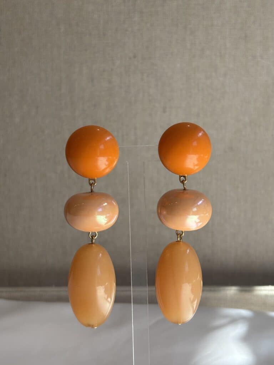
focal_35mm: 52
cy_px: 182
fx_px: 549
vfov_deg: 36.8
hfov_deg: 28.0
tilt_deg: -6.0
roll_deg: -1.3
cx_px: 137
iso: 32
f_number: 1.6
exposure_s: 1/732
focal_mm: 5.96
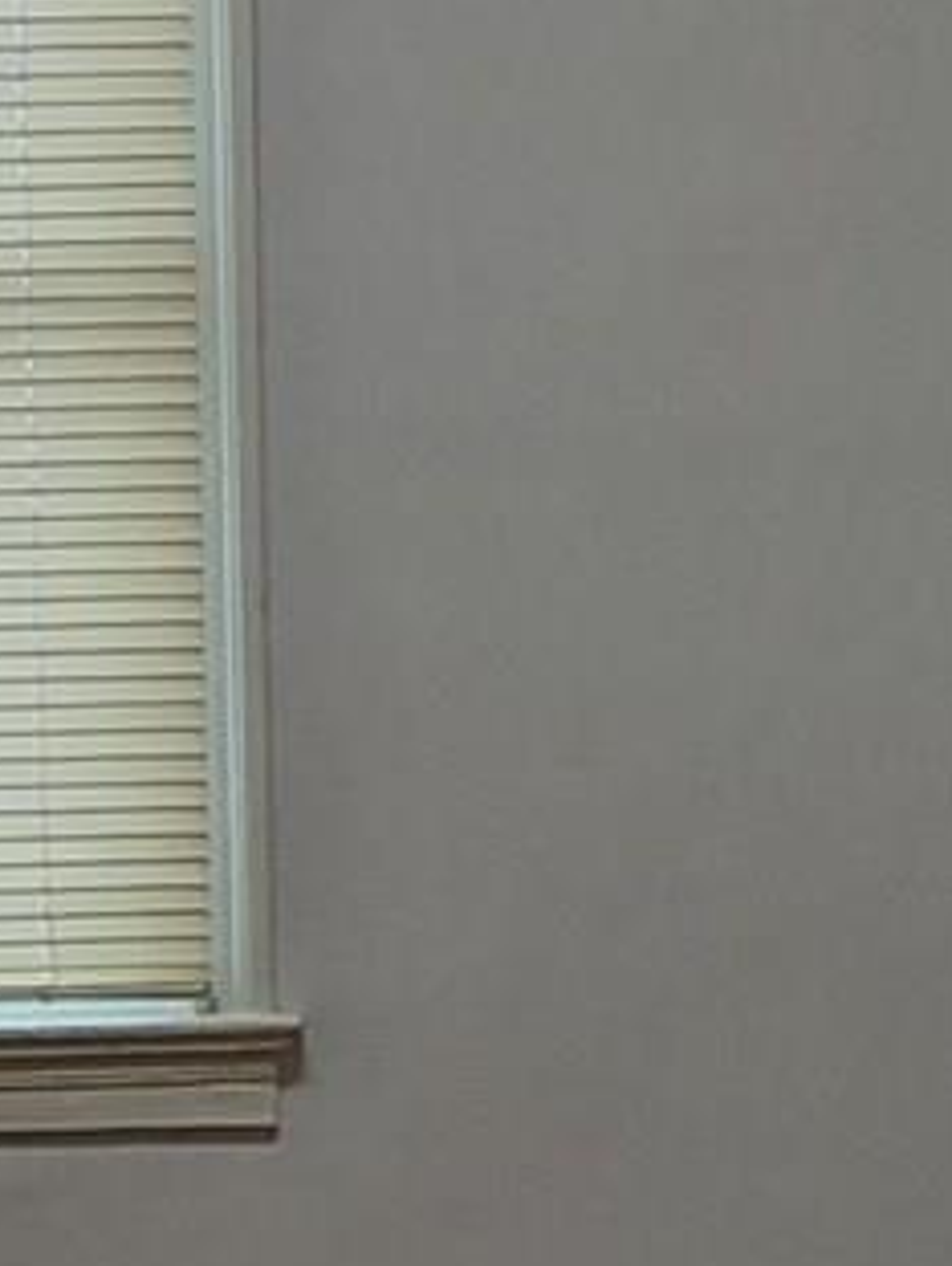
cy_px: 1685
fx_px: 6770
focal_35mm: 185
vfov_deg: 10.4
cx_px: 163
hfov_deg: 8.0
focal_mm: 4.69
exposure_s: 1/120
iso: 250
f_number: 1.8
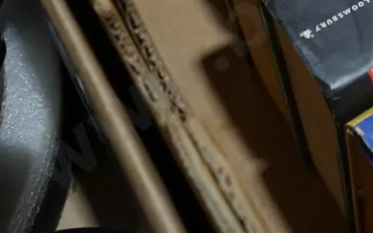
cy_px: -120
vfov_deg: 13.5
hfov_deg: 21.3
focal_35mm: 91
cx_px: 440
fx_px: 925
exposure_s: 1/100
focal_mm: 16
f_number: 3.6
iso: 200
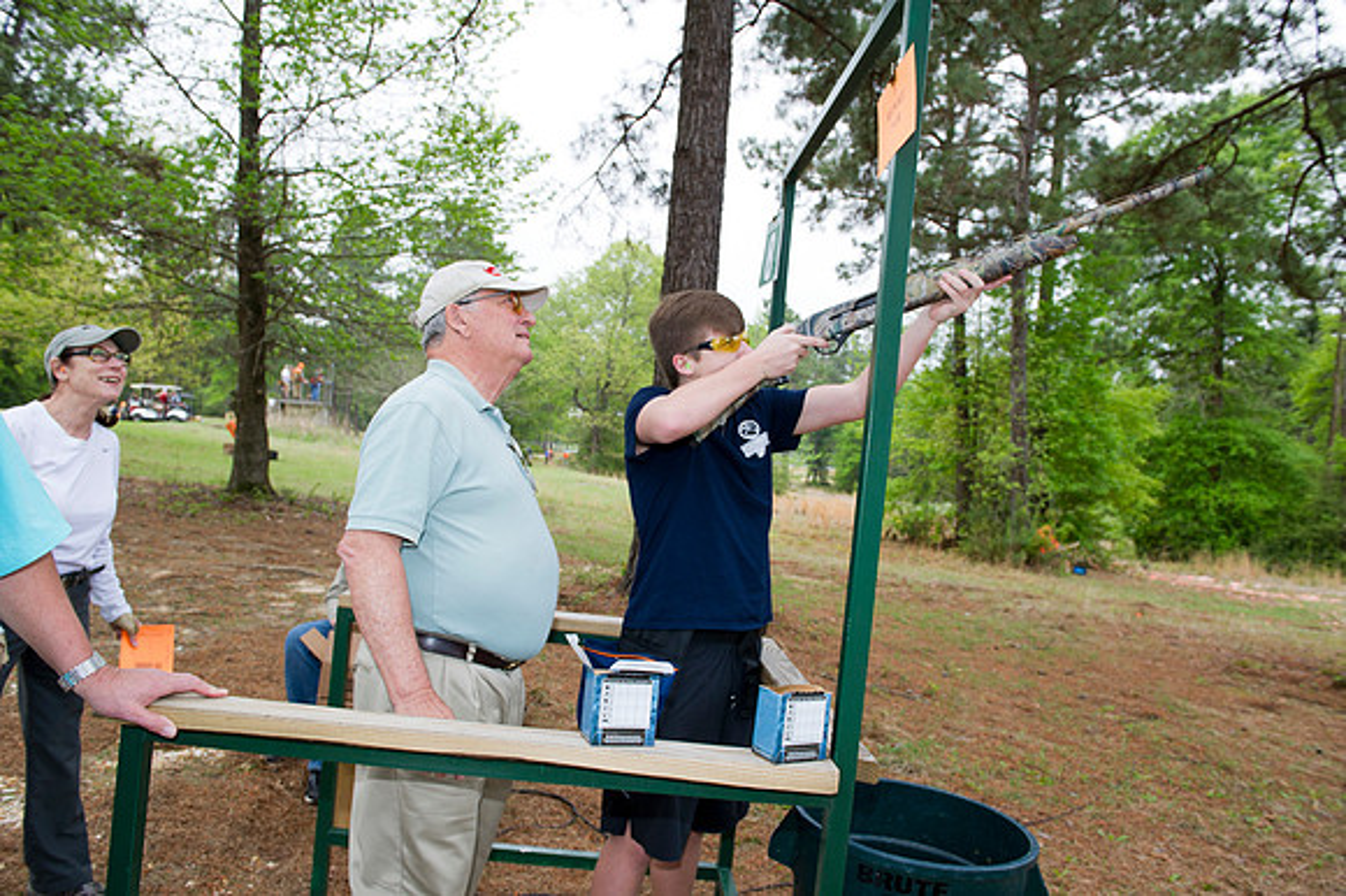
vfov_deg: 53.1
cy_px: 448
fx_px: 897
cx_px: 673
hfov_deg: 73.8
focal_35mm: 24
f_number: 5.6
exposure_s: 1/200
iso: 320
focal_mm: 24
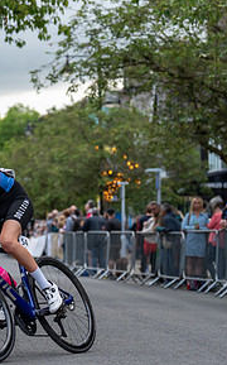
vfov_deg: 13.4
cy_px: 190
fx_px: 1548
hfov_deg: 8.3
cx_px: -30
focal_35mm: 156
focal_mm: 70
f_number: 2.8
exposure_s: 1/800
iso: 640
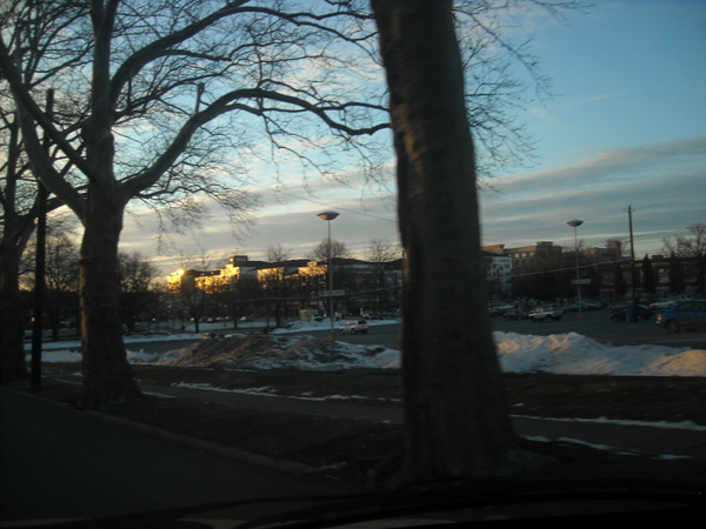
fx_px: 714
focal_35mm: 35
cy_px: 264
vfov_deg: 40.7
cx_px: 353
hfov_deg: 52.6
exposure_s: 1/250
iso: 80
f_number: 2.8
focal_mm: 5.7
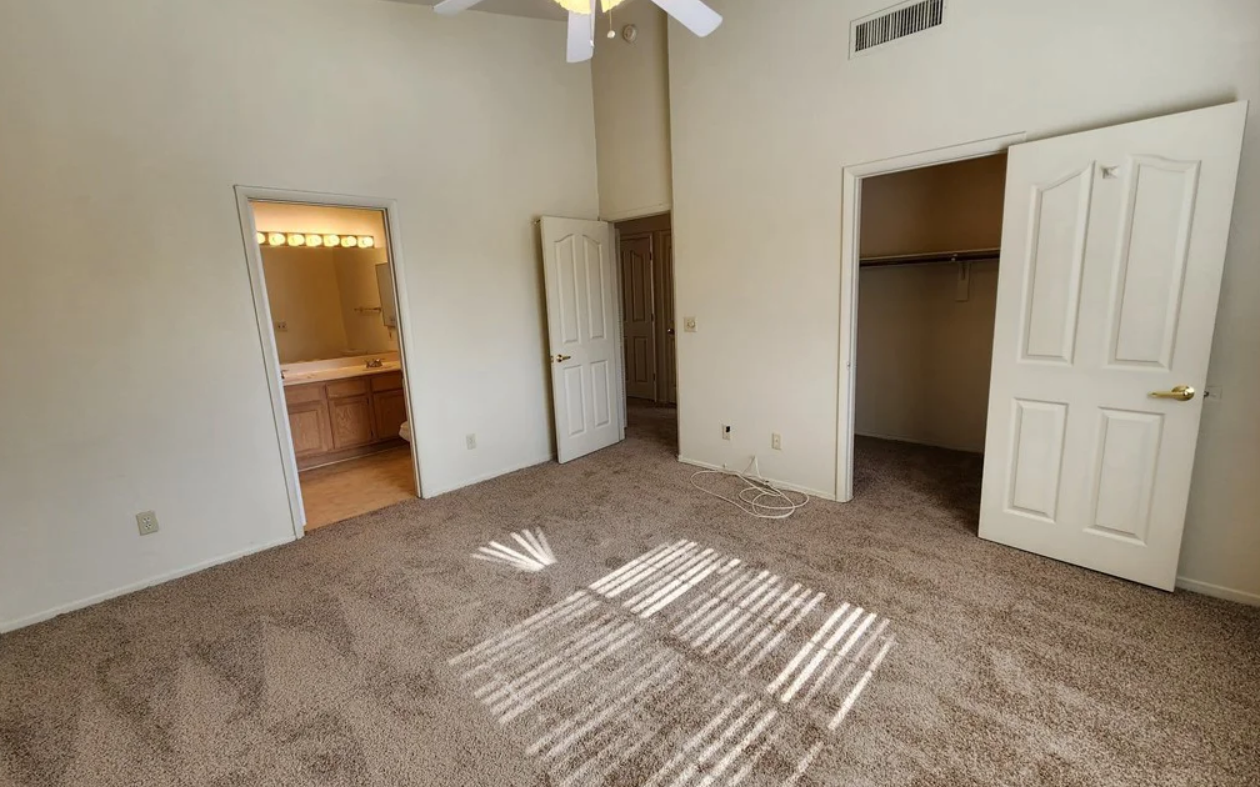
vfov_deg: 78.6
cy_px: 379
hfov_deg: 105.3
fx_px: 481
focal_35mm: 14
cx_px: 628
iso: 64
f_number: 2.2
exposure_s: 1/120
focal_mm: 2.2
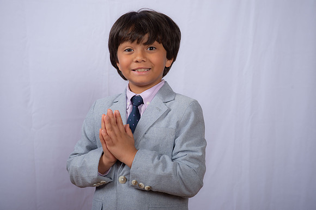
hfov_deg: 30.5
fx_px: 579
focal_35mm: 66
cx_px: 158
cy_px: 105
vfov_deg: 20.6
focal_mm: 66
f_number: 8
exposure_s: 1/160
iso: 250
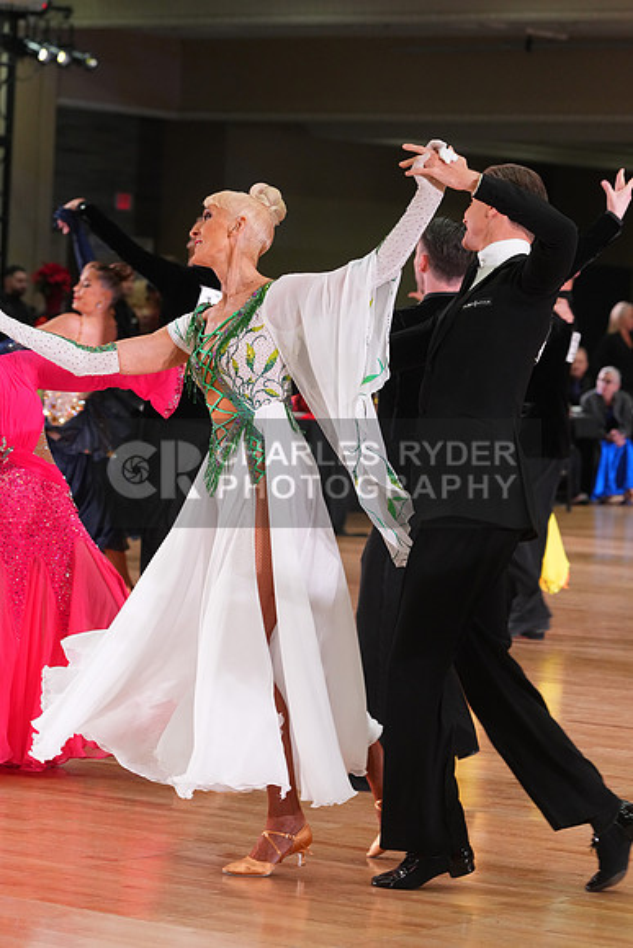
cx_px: 316
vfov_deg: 15.8
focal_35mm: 130
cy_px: 474
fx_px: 3426
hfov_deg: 10.6
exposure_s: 1/200
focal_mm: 130
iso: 3200
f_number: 5.6
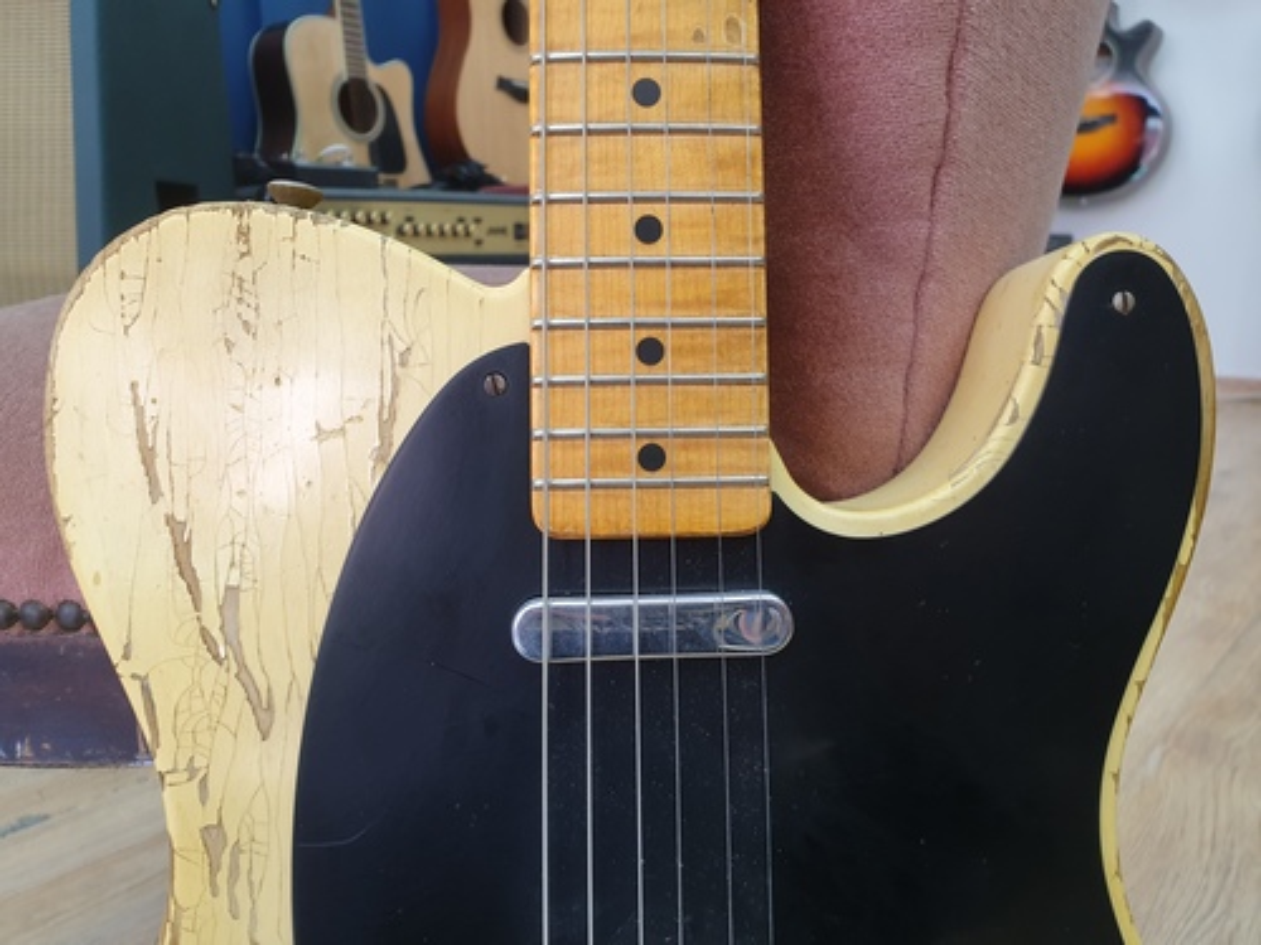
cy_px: 472
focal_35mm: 26
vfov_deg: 53.1
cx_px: 630
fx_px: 947
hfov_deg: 67.3
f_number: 2.4
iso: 160
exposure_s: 1/50
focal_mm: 4.3
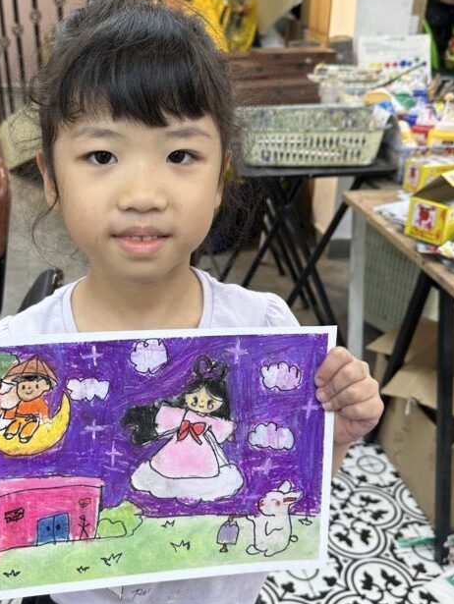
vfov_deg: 47.8
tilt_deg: -24.4
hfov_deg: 36.4
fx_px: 681
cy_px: 287
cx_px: 148
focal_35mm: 39
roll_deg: +0.6
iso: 80
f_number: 1.78
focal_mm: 6.86
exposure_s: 1/100
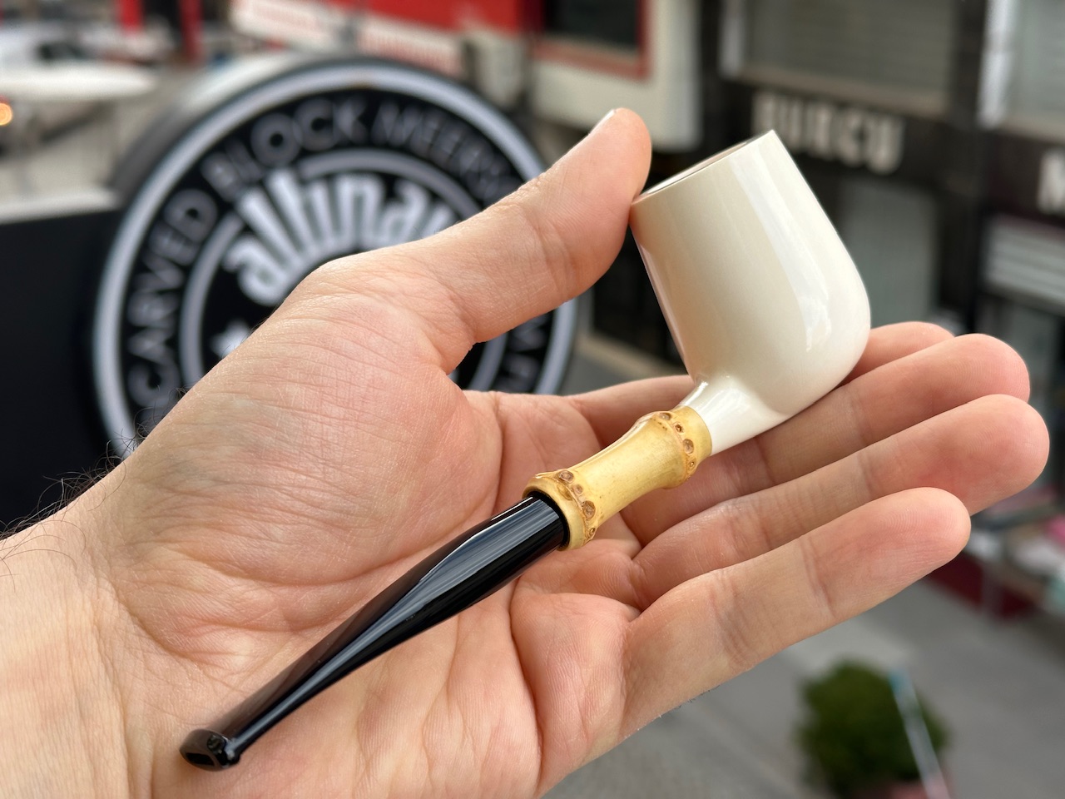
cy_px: 400
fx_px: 1477
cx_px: 532
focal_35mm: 48
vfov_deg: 30.3
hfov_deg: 39.7
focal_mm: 6.86
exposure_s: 1/318
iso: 64
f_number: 1.78
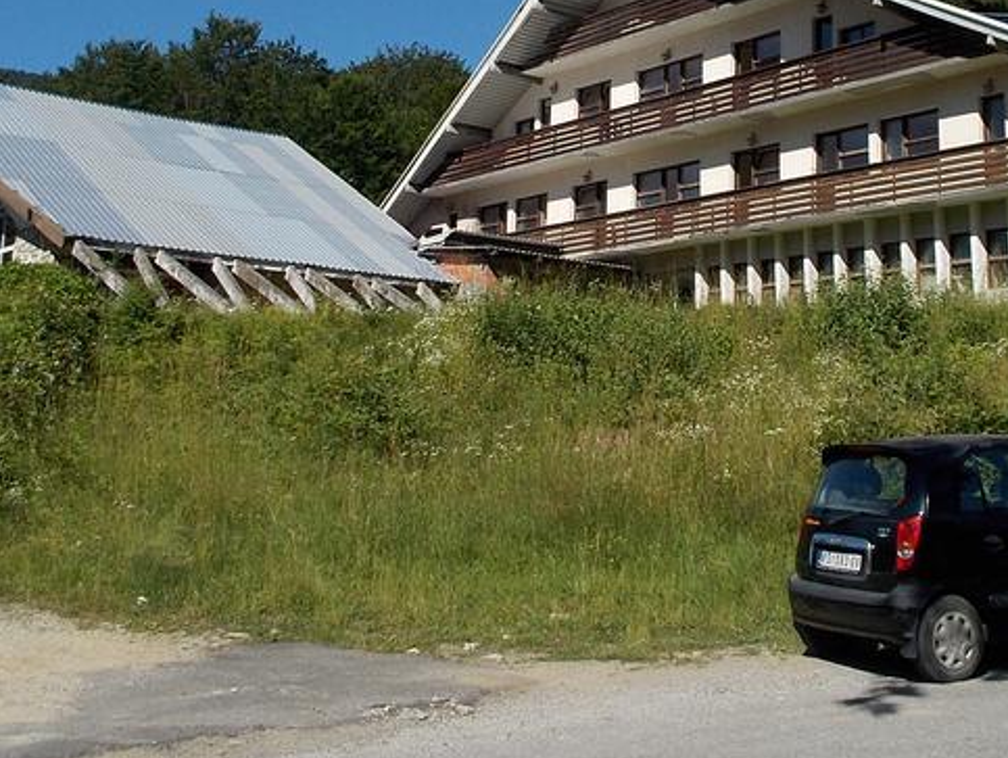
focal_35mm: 48
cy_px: 148
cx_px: 630
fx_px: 1399
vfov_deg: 29.6
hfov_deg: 39.4
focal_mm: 4.1
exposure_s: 1/1000
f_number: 3.3
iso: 80
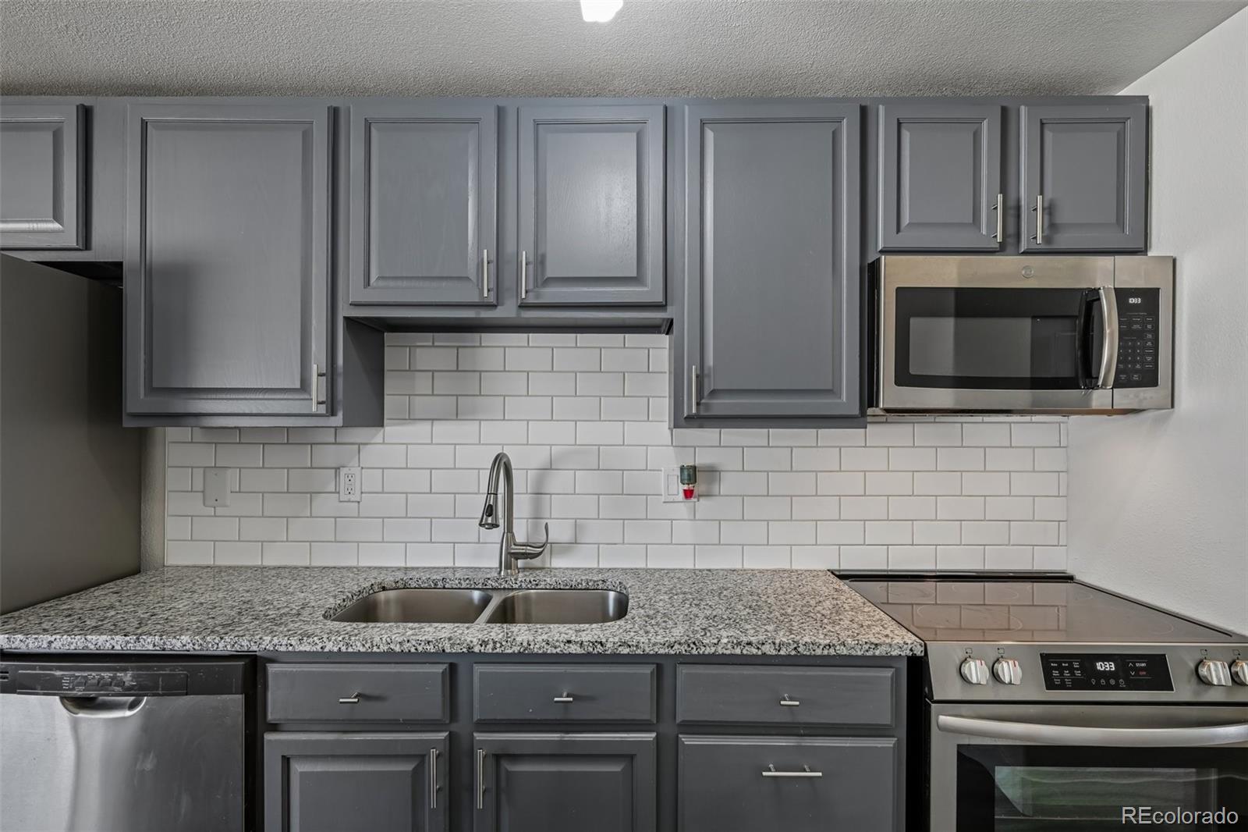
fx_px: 607
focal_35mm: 18
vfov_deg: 68.9
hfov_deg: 91.6
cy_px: 416
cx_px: 624
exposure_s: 1/10
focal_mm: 17.5
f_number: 10
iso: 400
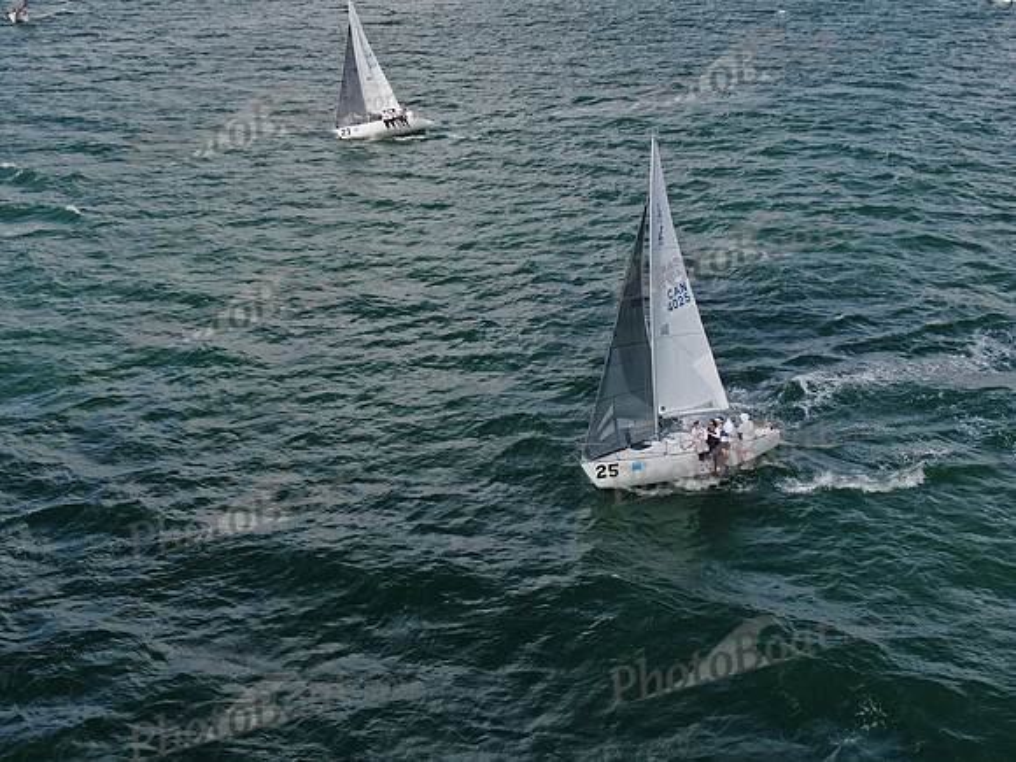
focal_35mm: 48
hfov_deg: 39.7
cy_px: 381
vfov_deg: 30.3
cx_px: 508
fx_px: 1409
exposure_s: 1/1000
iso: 100
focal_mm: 8.6
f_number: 3.8
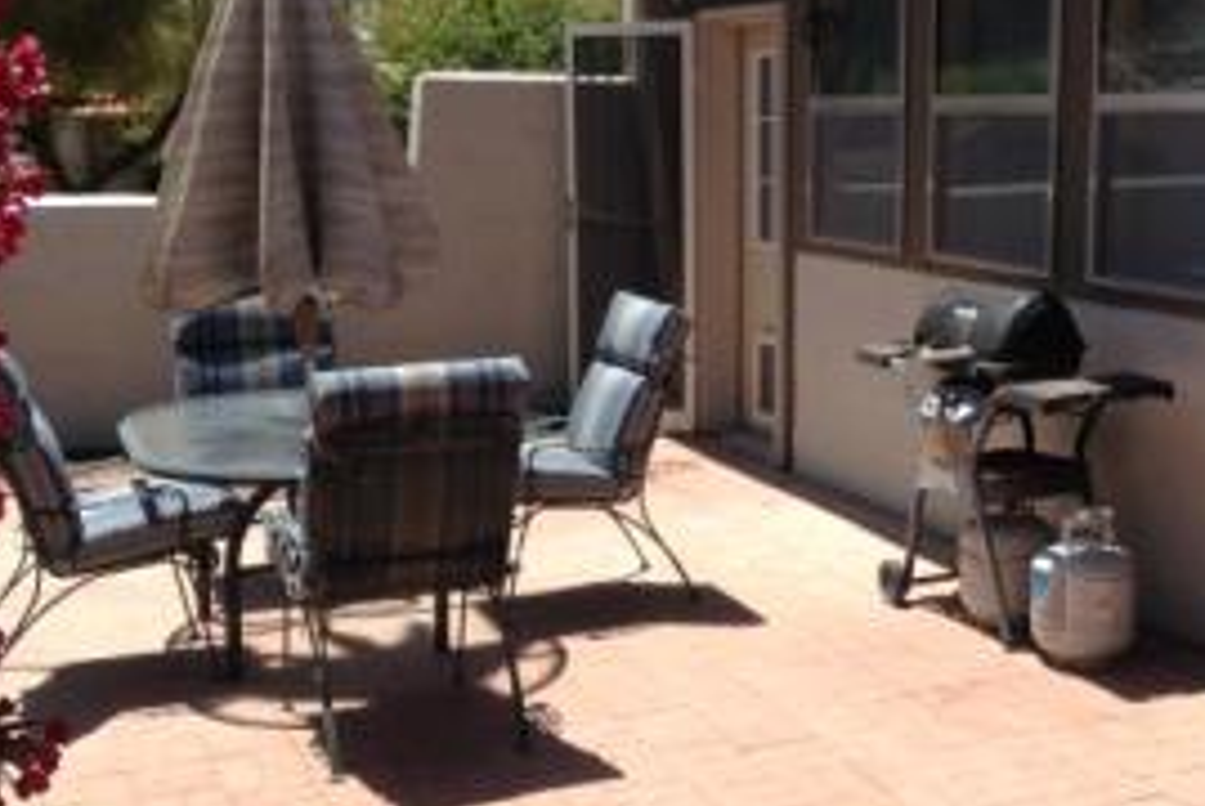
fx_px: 1910
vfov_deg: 23.8
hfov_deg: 34.6
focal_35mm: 57
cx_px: 833
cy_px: 343
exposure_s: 1/950
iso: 25
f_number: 2.4
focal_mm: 3.3
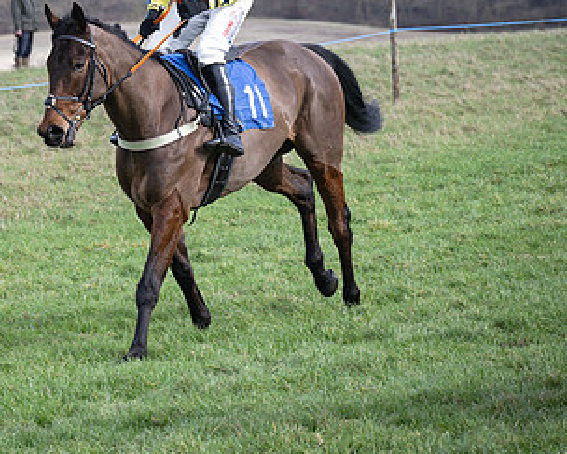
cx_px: 120
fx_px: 4362
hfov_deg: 7.4
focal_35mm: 260
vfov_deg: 5.9
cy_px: 53
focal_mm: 105
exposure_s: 1/640
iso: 400
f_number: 5
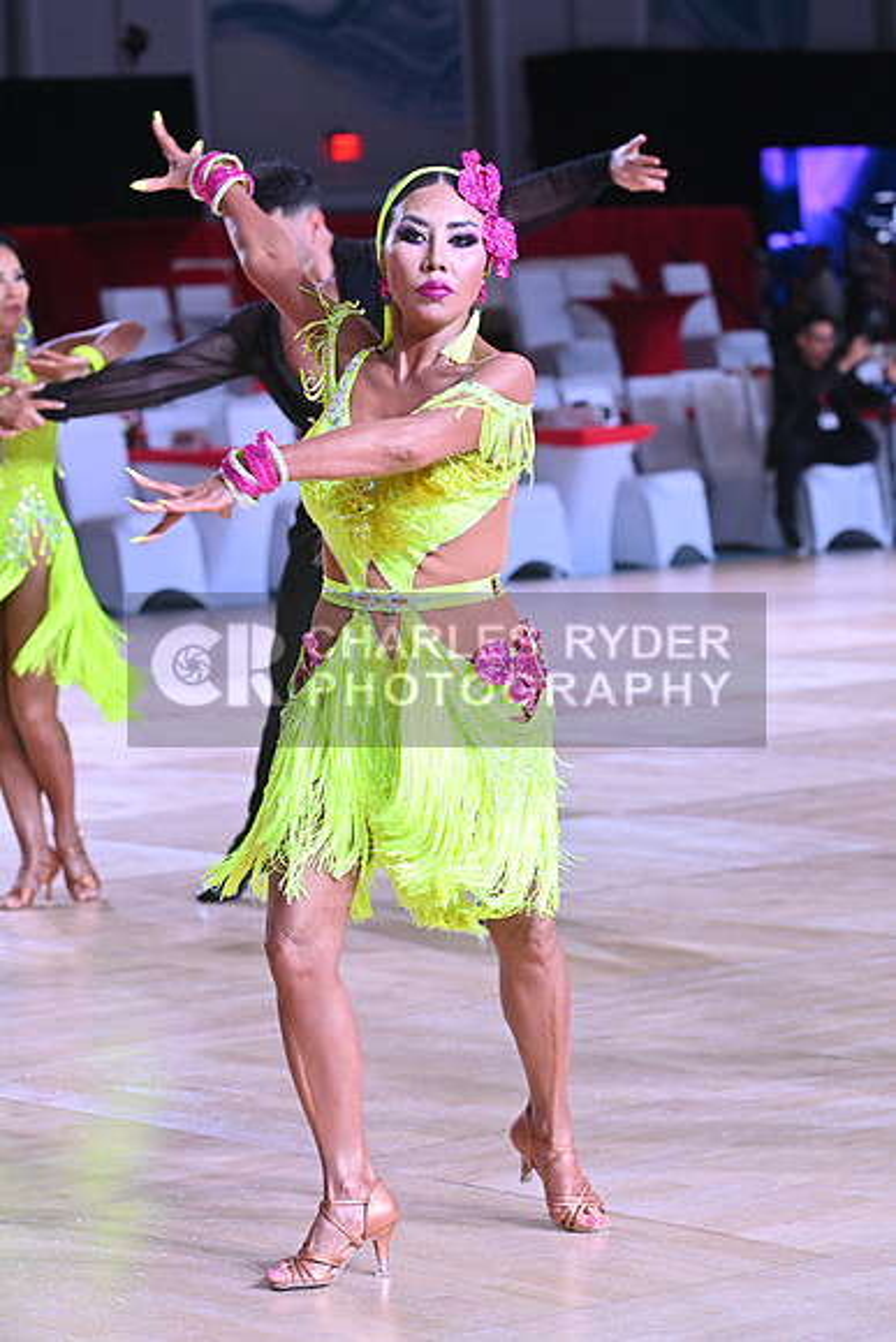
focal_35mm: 122
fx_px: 4552
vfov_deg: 16.8
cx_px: 448
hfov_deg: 11.2
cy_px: 671
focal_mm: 122
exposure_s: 1/400
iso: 3200
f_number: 6.3
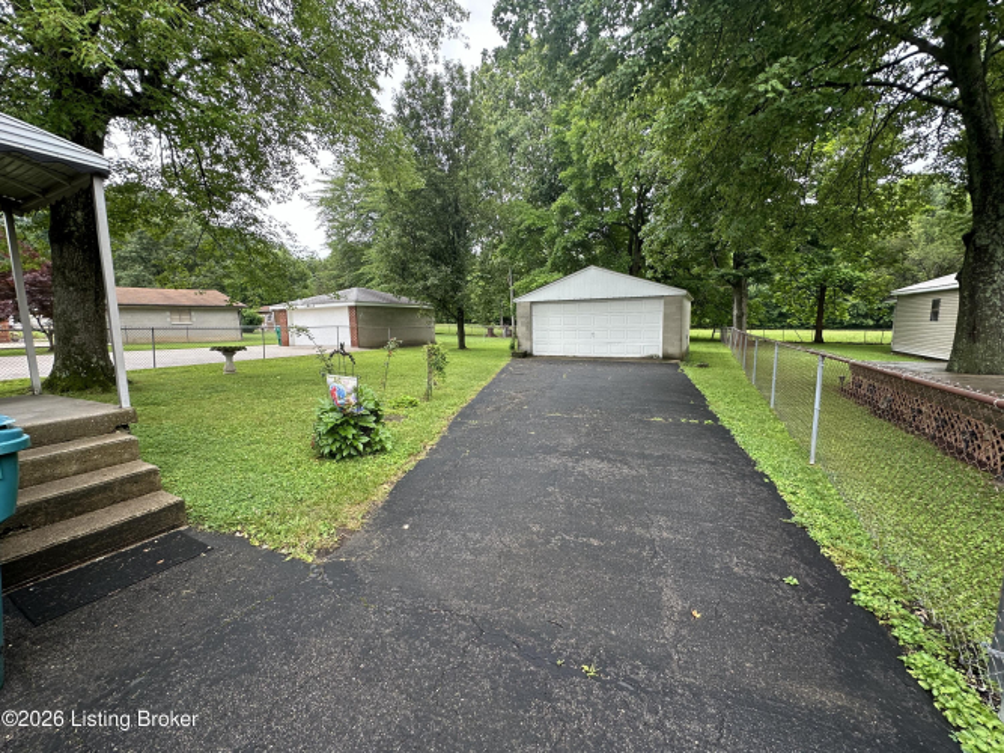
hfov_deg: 102.1
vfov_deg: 85.7
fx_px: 406
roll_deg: +0.9
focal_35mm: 14
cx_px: 502
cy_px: 376
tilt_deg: -6.3
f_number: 2.2
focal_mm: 2.22
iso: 40
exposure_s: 1/189
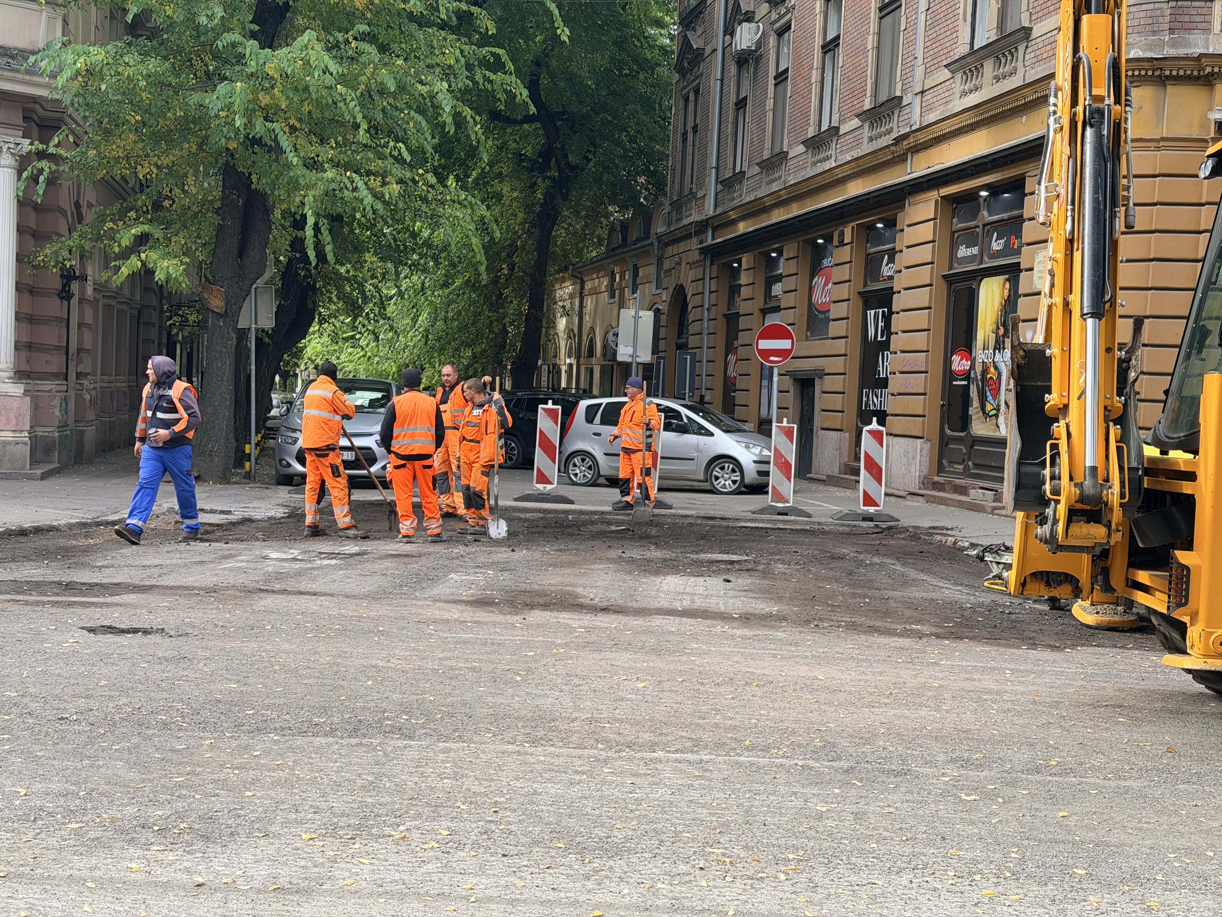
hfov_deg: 39.7
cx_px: 611
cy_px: 458
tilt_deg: -2.7
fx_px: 1694
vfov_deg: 30.3
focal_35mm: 48
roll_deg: -2.0
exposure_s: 1/699
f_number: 1.78
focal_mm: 6.76
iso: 64
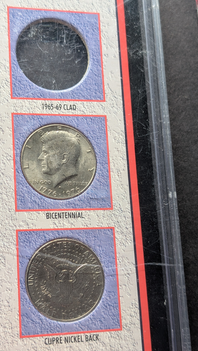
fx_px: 504
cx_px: 71
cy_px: 177
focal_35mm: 54
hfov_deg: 22.2
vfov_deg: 38.5
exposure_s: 1/33
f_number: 1.68
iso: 62
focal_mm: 6.9
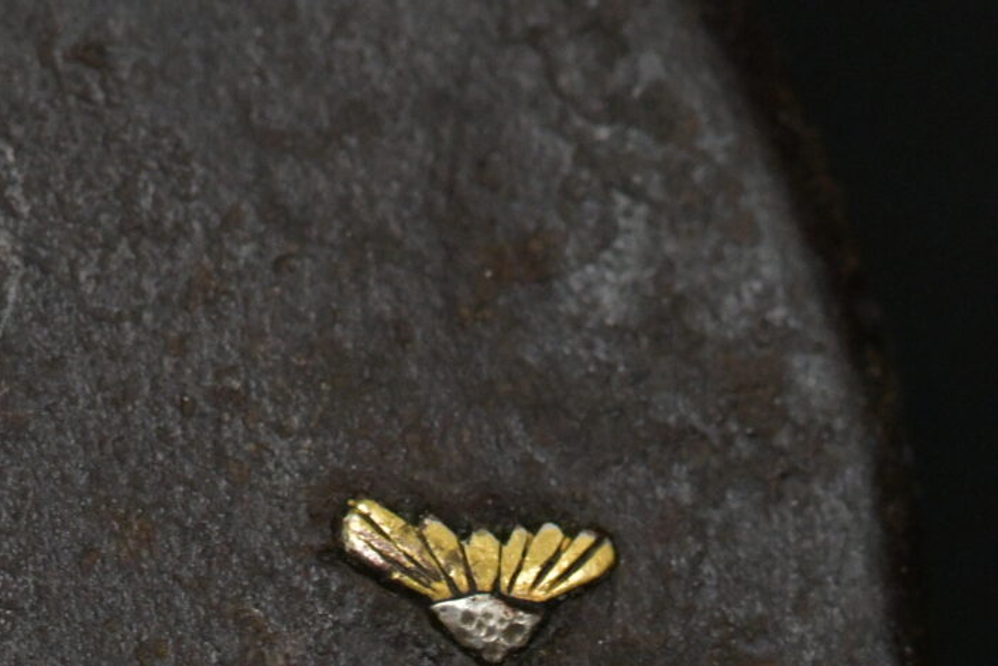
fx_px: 10538
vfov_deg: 3.6
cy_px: 1193
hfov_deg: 5.4
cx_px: 521
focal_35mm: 380
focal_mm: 105
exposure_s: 1/125
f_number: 9
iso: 3600
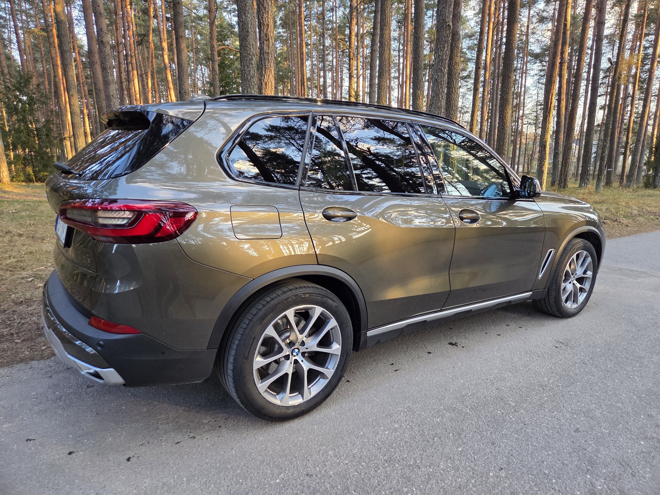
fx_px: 439
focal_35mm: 23
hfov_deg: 73.9
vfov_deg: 58.9
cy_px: 248
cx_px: 330
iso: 200
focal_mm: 5.4
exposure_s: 1/182
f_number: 1.8
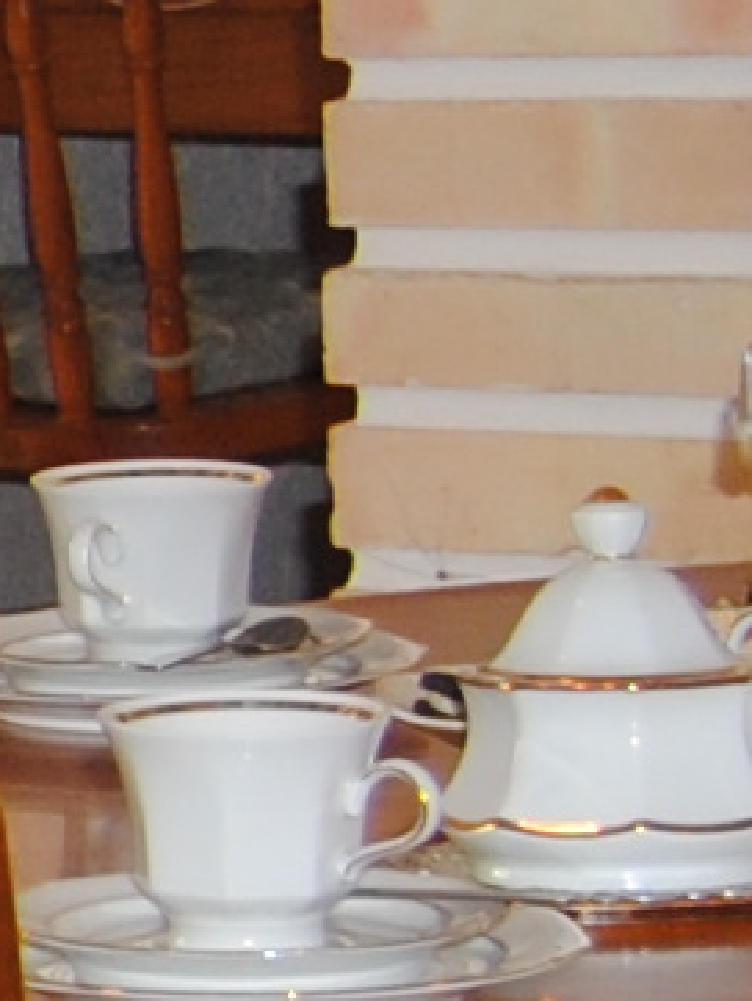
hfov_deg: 4.5
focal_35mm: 278
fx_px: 8043
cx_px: -3132
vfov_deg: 7.1
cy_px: 608
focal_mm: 18
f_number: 3.5
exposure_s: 1/60
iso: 200
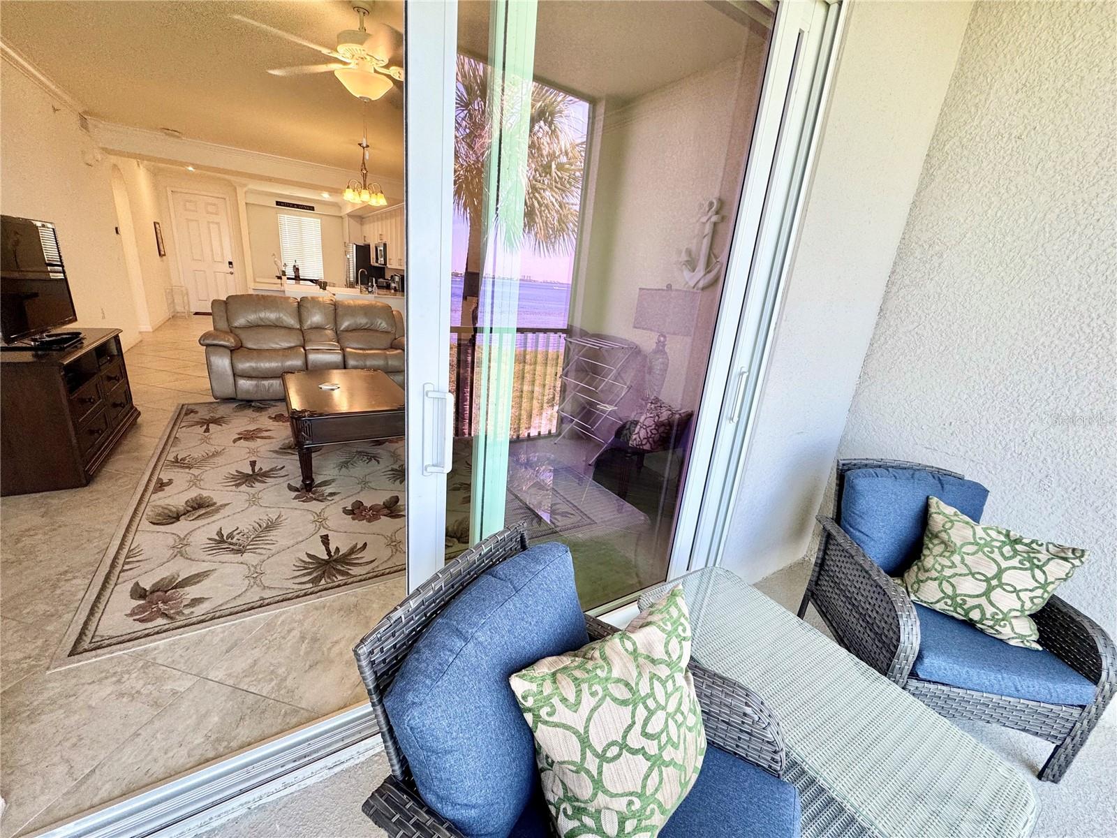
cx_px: 558
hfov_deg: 102.1
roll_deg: -5.4
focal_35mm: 14
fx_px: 452
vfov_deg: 85.7
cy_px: 419
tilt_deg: -17.6
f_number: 2.2
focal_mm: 2.22
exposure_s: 1/120
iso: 64
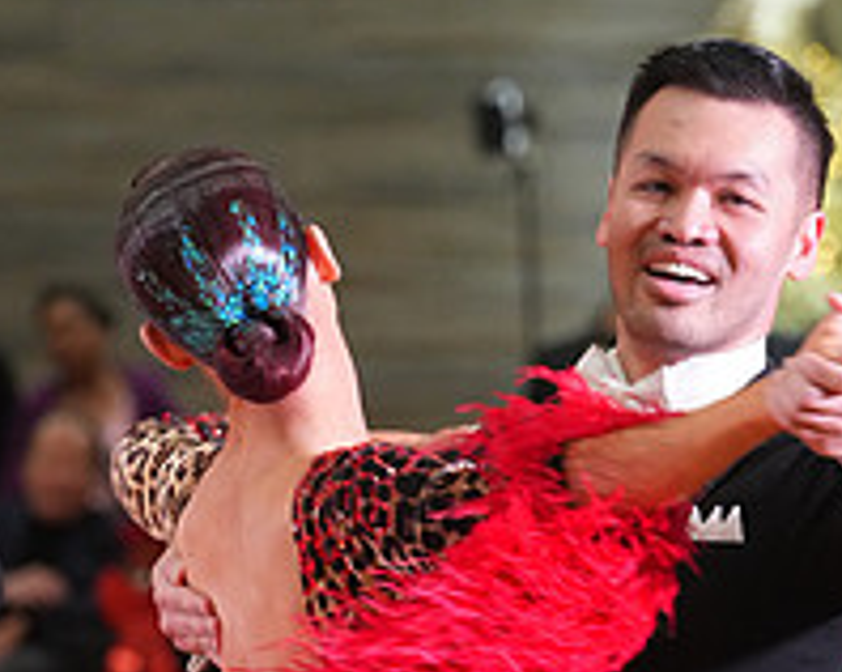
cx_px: 461
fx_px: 13717
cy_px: 1004
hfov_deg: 3.5
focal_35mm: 551
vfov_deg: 2.8
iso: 4000
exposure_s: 1/200
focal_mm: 200
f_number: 6.3
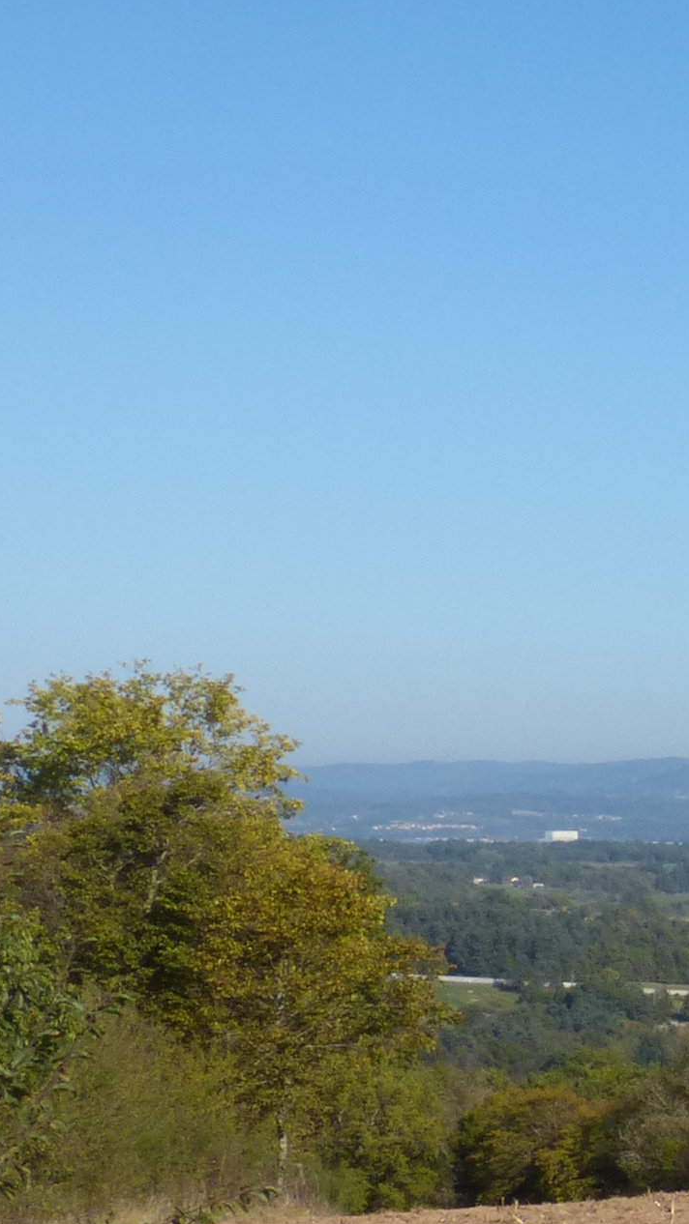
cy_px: 855
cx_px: 1636
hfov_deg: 9.6
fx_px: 3671
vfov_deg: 18.9
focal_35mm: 113
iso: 100
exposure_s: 1/400
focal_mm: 6.3
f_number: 7.1
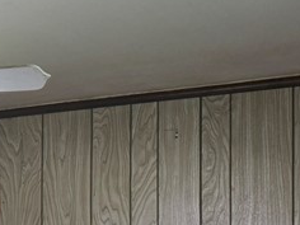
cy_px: 247
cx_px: -243
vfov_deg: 13.9
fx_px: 901
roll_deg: -0.6
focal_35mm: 104
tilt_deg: +1.4
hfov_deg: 16.0
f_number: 1.78
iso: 250
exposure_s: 1/120
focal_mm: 6.76
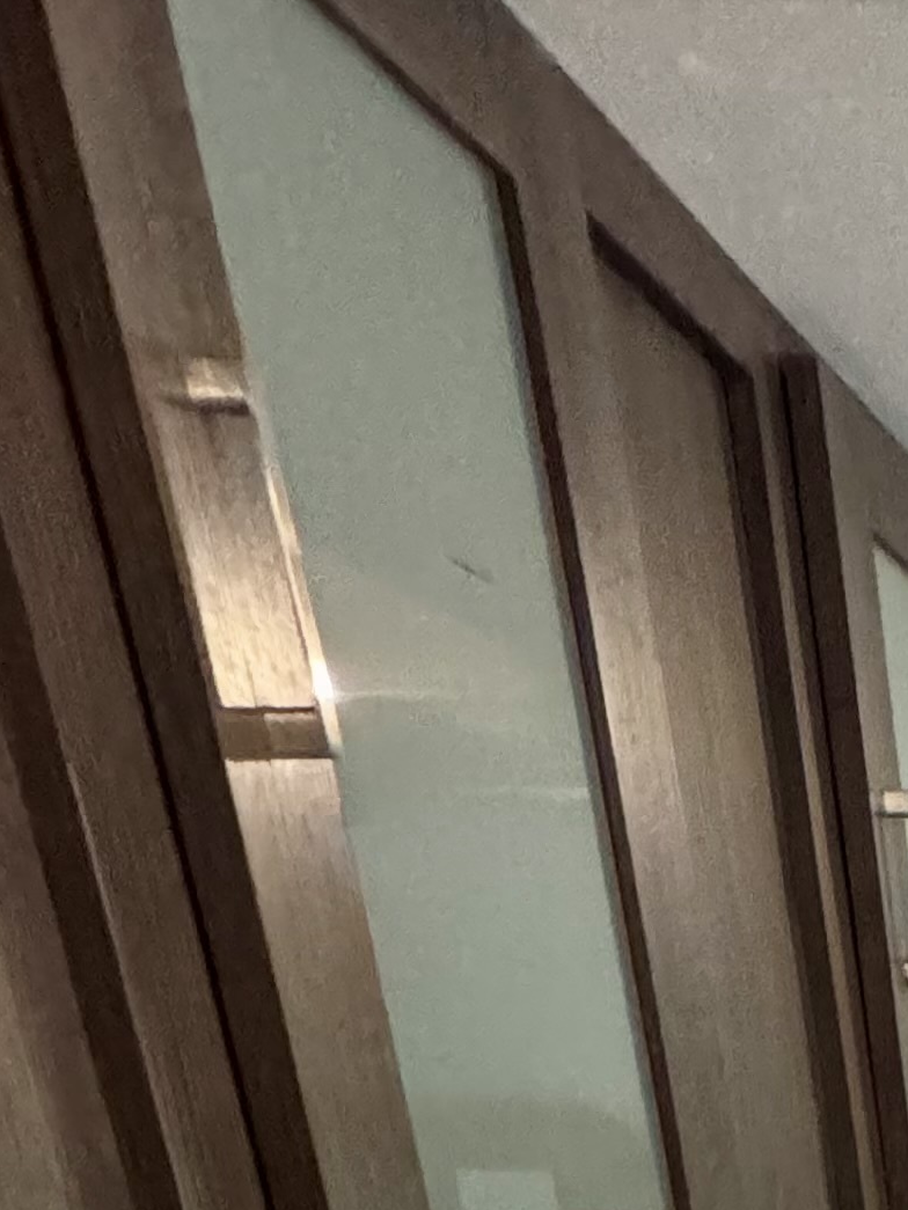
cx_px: 1670
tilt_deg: -21.0
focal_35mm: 54
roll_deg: -1.1
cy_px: 1964
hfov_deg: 19.5
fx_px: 1888
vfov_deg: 24.4
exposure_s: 1/60
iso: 640
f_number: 2.2
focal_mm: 2.22
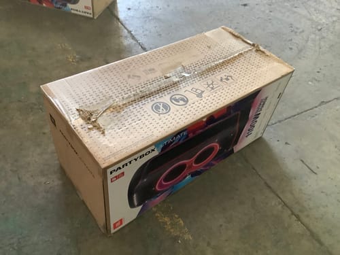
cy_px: 128
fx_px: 304
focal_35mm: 31
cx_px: 170
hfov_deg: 58.4
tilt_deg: -44.6
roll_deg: -5.3
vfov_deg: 45.4
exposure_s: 1/33
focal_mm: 3.3
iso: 400
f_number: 2.4
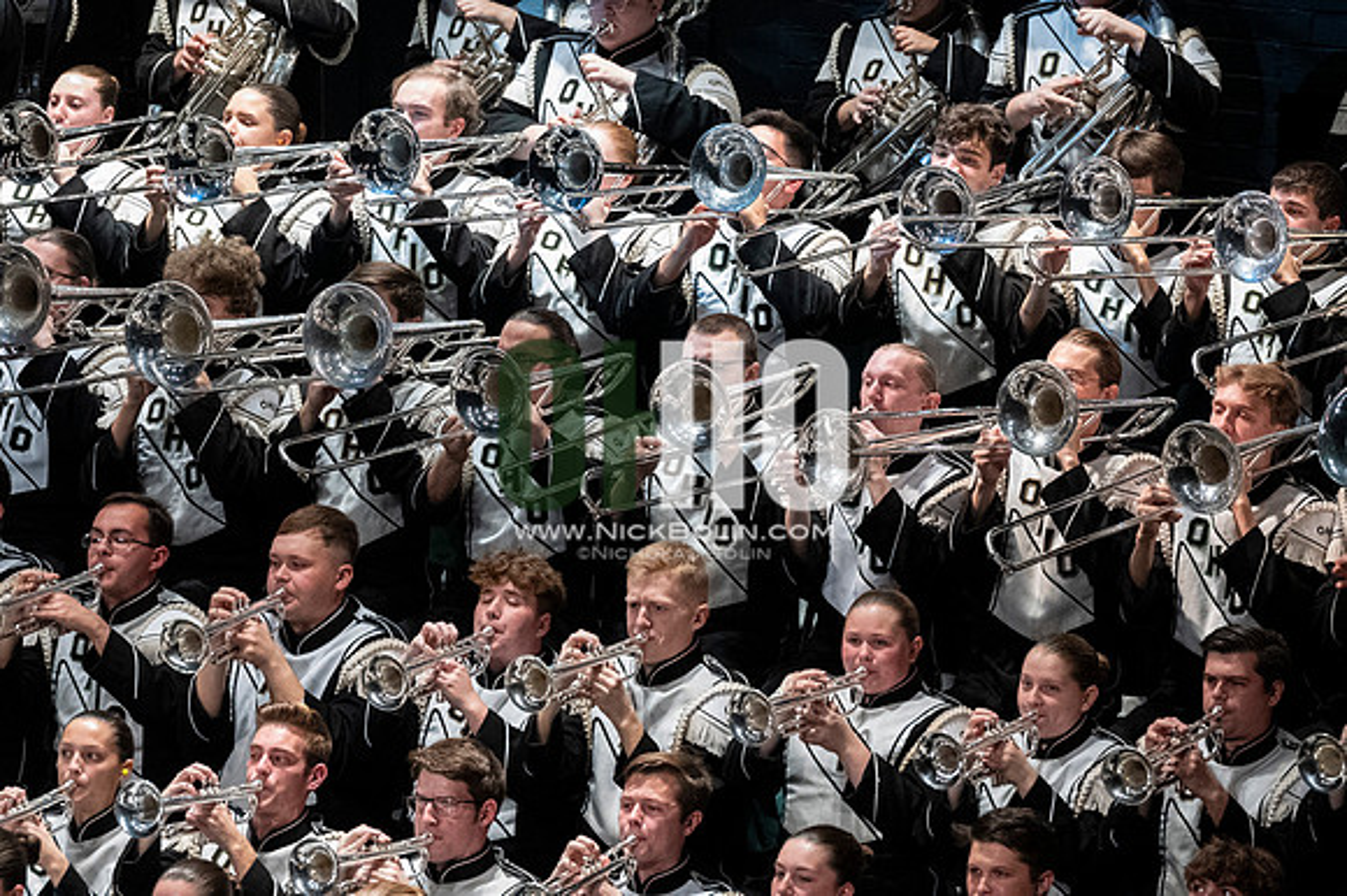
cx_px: 674
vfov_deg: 4.6
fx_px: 11218
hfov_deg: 6.9
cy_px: 448
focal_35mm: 300
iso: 4000
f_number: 4
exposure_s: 1/500
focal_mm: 200
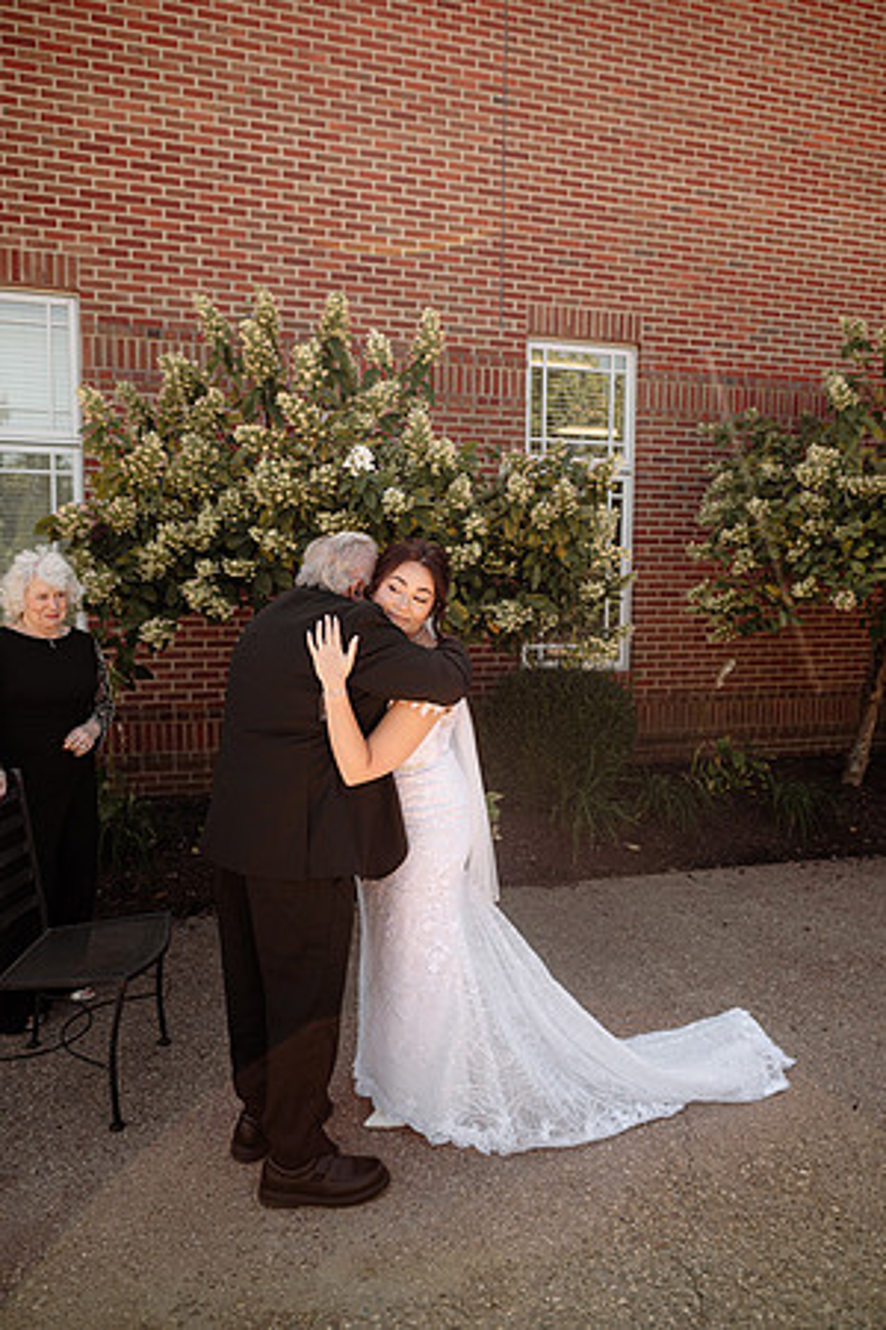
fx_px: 886
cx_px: 443
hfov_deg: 53.1
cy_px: 665
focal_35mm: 24
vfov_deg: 73.7
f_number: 2.8
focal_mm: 24
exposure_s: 1/640
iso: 160
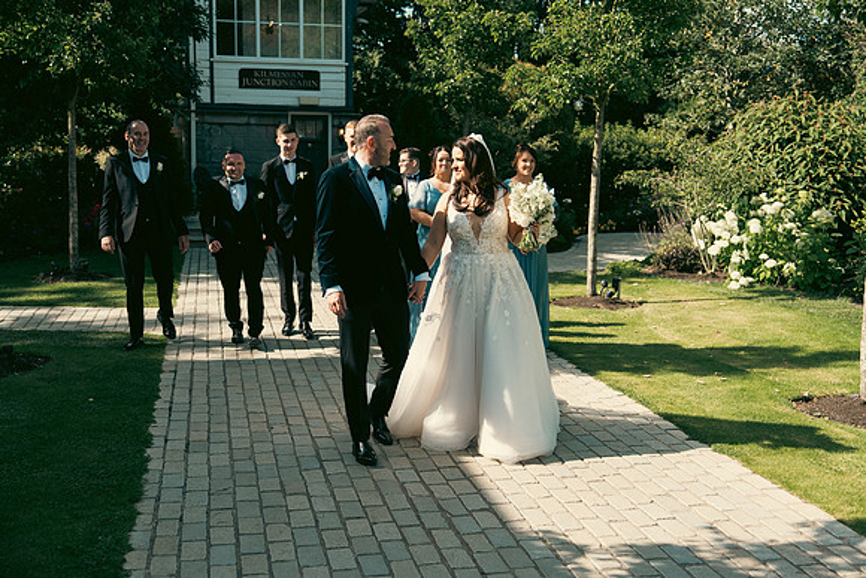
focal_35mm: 43
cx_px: 433
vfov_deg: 31.2
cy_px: 289
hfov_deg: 45.4
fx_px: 1035
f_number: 3.5
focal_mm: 43
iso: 125
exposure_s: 1/800
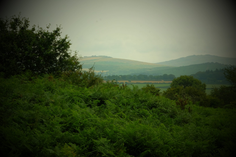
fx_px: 806
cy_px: 78
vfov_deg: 11.1
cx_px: 118
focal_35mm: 123
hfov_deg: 16.7
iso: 200
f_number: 22
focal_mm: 81.9
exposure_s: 1/30
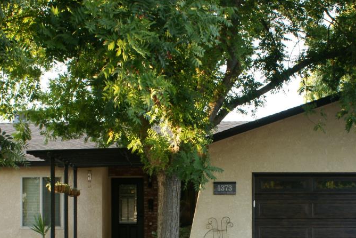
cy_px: 207
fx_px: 732
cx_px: 172
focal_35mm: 74
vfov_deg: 18.2
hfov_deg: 27.3
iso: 200
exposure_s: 1/50
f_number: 5.6
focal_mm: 22
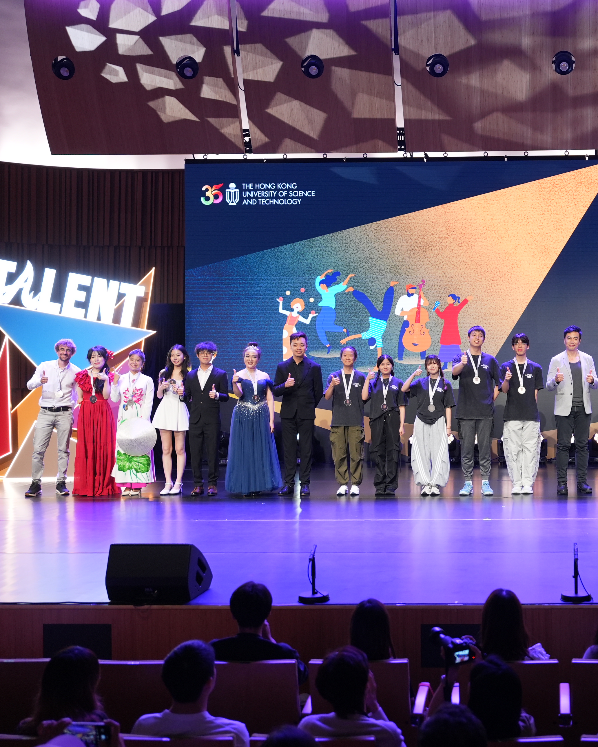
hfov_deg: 33.4
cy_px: 366
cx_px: 516
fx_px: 951
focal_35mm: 43
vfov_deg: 42.9
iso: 1000
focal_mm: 30
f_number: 2.8
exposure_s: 1/200
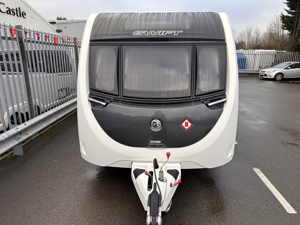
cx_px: 150
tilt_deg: -10.6
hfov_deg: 71.6
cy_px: 112
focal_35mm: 24
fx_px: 208
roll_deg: -0.8
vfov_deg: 56.8
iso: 80
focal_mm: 6.86
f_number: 1.78
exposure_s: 1/343
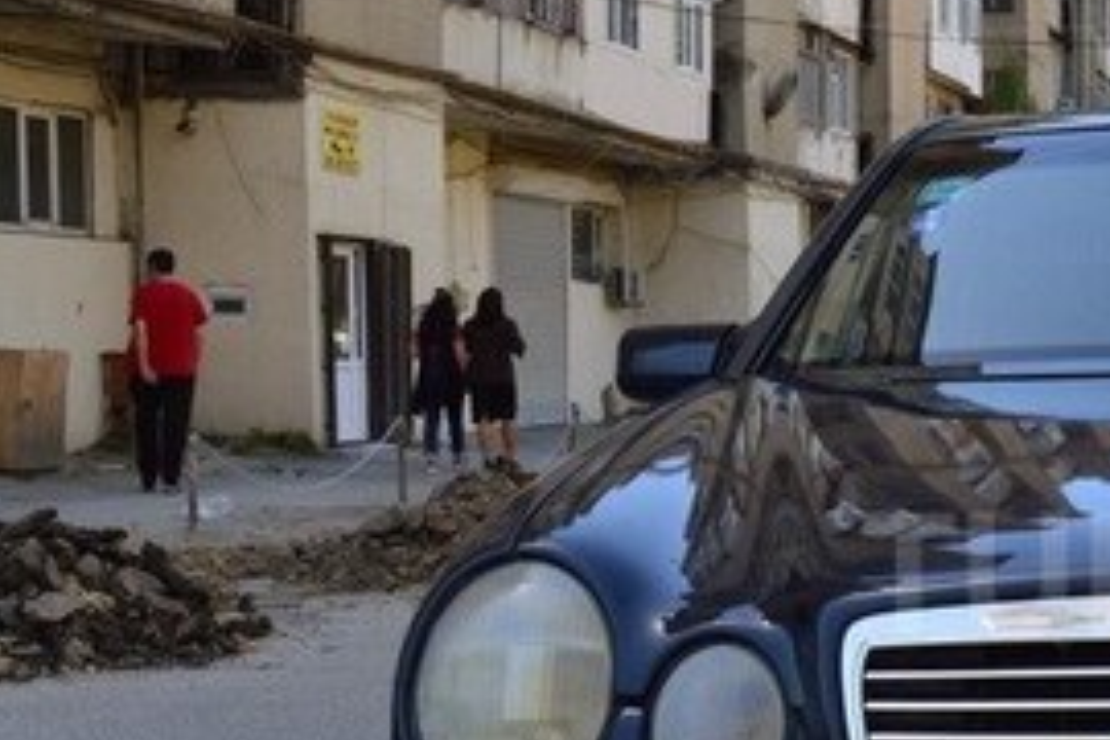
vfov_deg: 15.4
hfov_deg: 21.7
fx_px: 2713
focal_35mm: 88
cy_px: 574
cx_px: 1283
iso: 400
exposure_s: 1/200
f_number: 10
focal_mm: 24
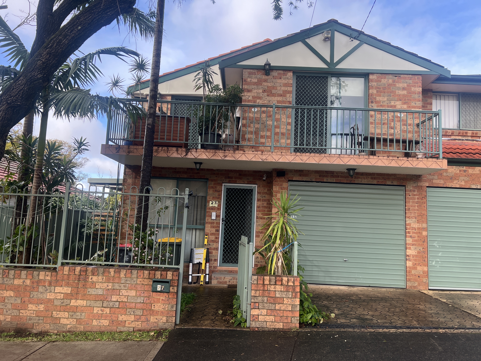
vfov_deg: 53.1
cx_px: 240
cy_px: 180
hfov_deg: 67.3
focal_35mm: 26
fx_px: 361
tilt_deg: +6.8
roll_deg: -4.2
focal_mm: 5.7
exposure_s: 1/658
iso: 50
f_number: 1.5
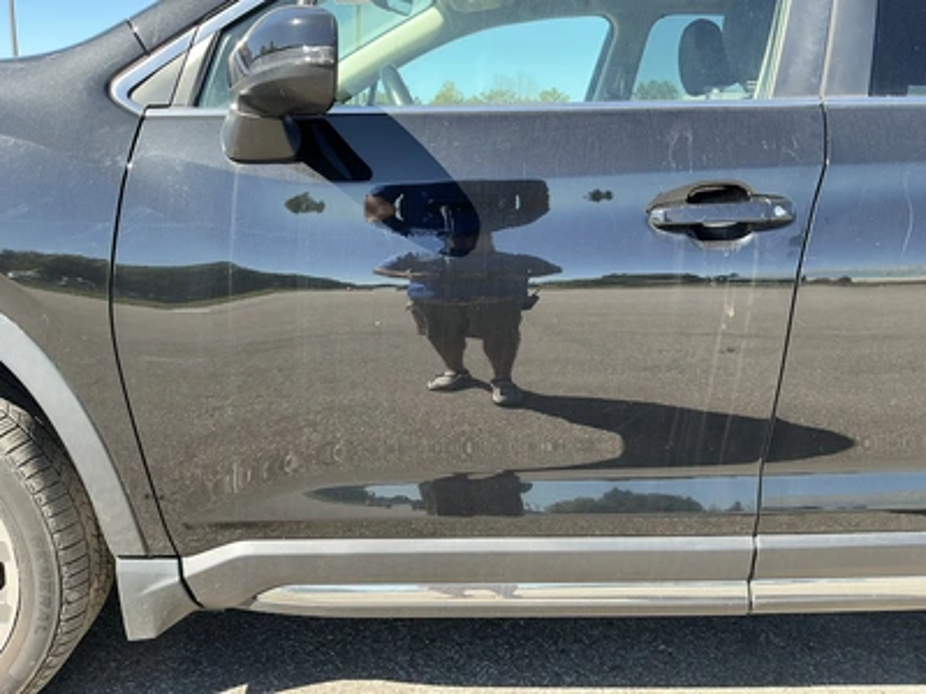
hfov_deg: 63.4
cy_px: 347
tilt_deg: -14.5
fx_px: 749
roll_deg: -3.0
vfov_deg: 49.7
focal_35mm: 28
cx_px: 463
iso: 20
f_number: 1.8
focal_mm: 3
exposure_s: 1/221
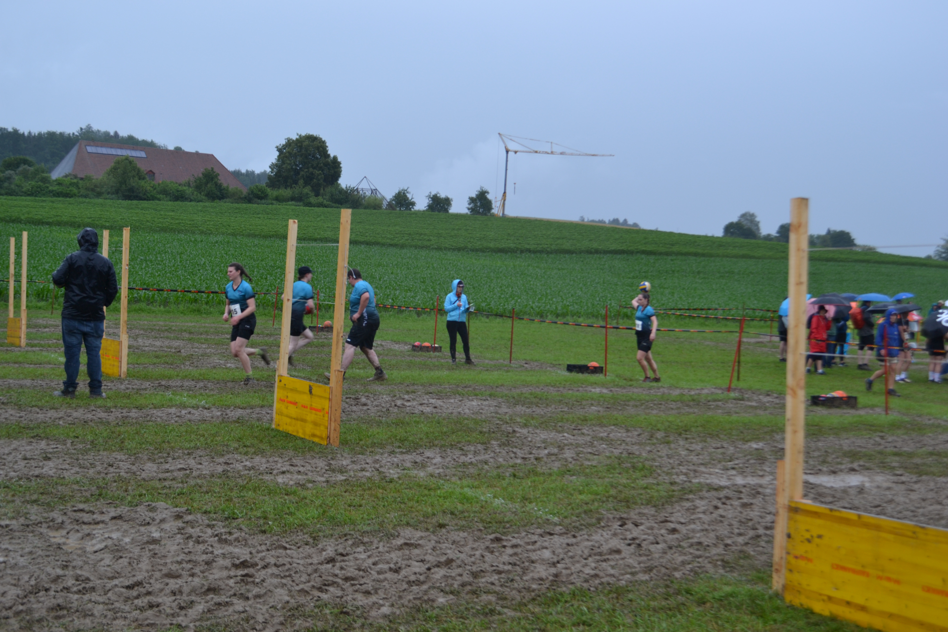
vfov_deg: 31.9
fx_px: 1106
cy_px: 316
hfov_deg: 46.4
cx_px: 474
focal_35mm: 42
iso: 140
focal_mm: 28
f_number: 5.6
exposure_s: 1/125
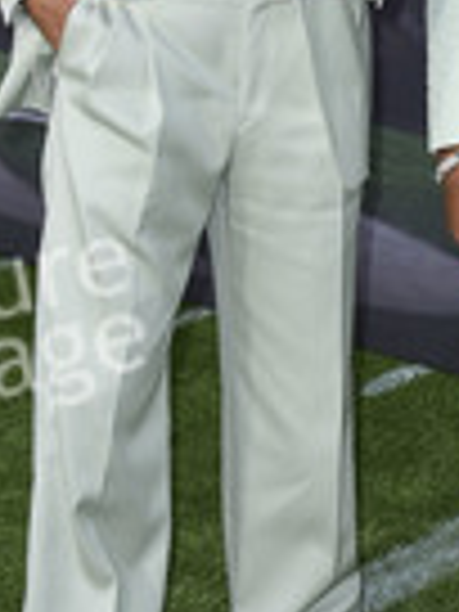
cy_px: 122
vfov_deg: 19.1
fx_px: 1803
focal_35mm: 102
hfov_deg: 14.4
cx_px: 407
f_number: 6.3
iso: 320
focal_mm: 36
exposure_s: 1/250
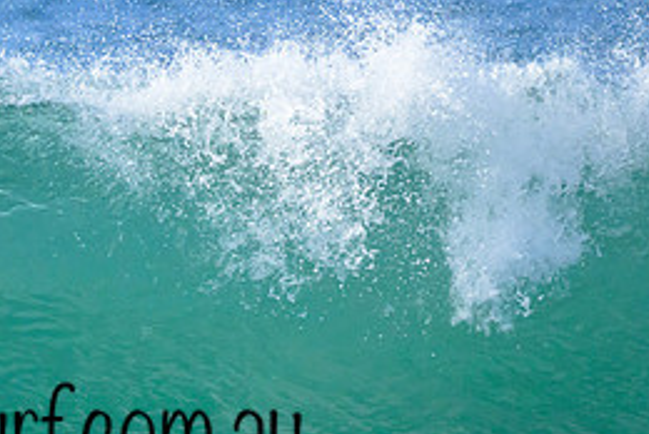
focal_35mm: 1936
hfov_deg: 1.1
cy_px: 359
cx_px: 80
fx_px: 34940
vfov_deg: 0.7
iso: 4000
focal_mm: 800
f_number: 6.3
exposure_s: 1/2000
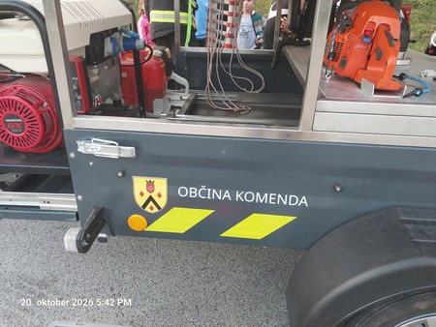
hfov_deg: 65.3
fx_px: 340
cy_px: 164
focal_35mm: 27
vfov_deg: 51.4
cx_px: 218
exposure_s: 1/50
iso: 64
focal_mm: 4
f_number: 1.8
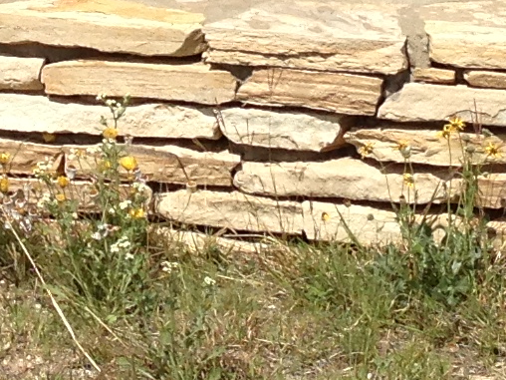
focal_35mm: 212
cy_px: -313
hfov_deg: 9.2
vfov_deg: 6.8
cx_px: -64
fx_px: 3099
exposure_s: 1/3012
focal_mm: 4.13
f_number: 2.4
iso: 50
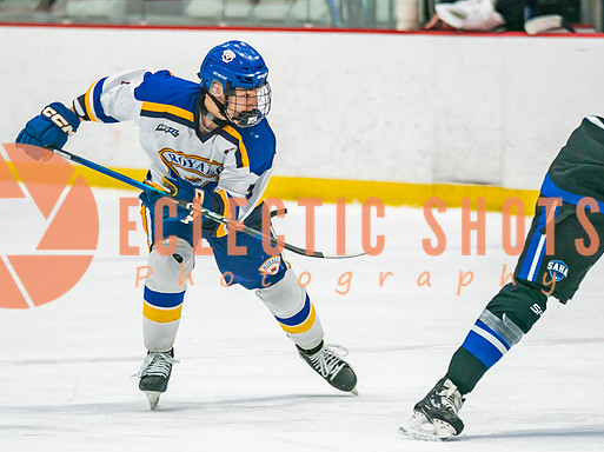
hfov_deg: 4.2
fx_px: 8160
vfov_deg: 3.2
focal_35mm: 468
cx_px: 335
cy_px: 275
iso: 500
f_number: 2.8
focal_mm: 182
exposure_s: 1/640
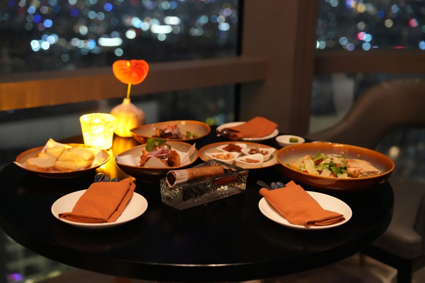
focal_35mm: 48
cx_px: 212
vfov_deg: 28.1
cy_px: 142
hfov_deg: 41.1
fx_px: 567
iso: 10000
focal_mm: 48
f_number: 2.8
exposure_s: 1/50
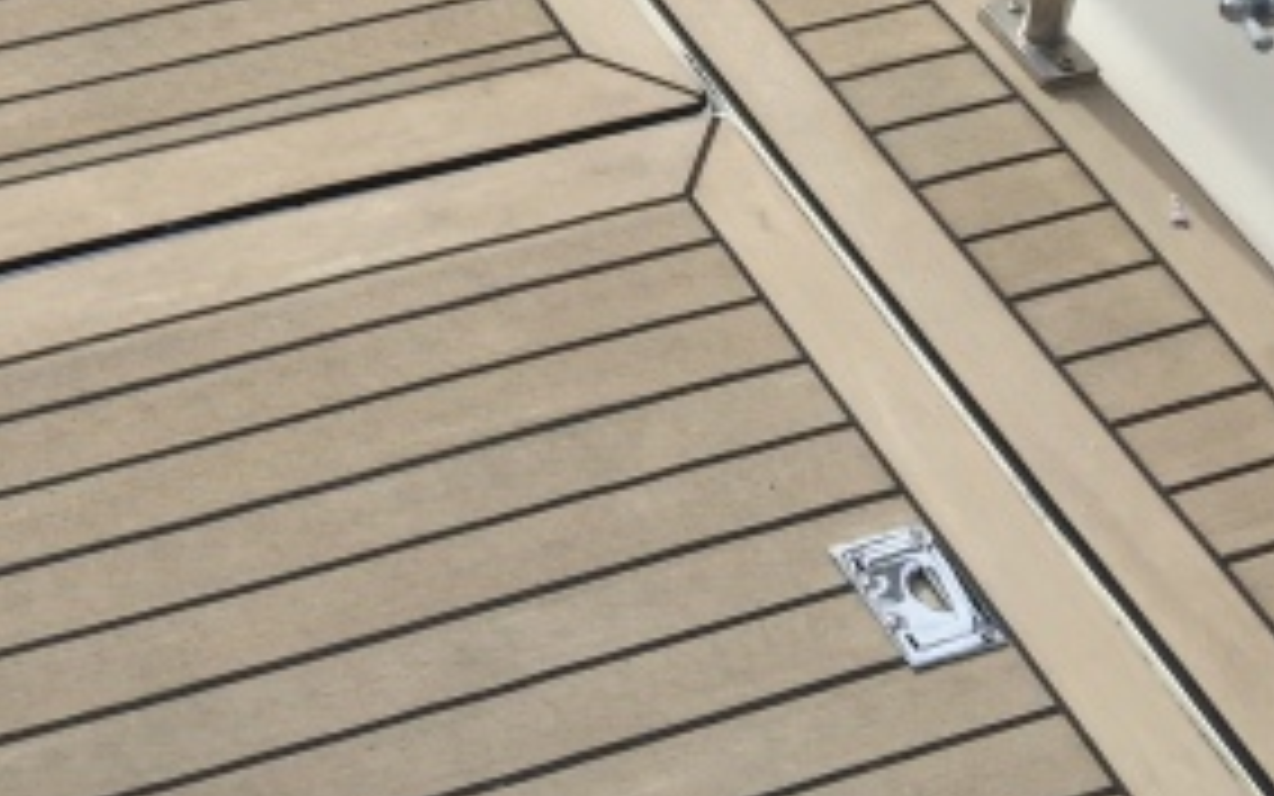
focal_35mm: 87
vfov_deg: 14.2
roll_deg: -0.3
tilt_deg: -34.3
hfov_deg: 22.4
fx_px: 3021
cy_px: -346
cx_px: -153
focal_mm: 4.15
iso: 32
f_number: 2.2
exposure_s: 1/2475
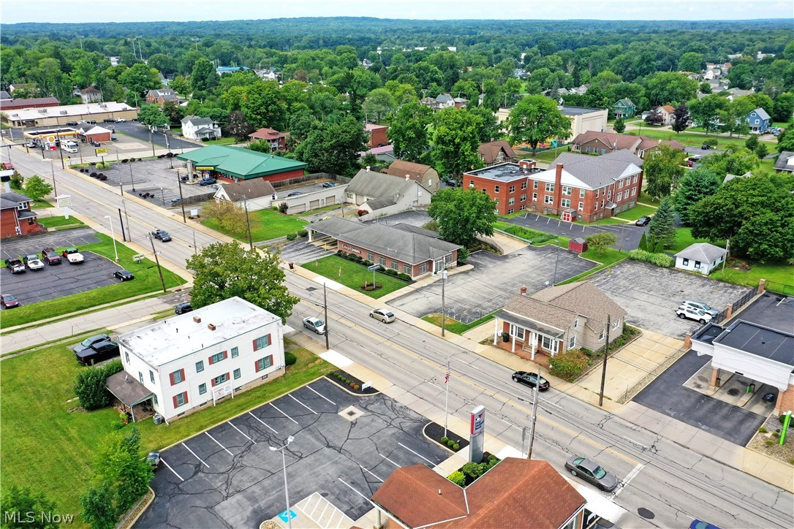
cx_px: 397
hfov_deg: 65.5
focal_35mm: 28
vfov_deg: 46.4
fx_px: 618
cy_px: 264
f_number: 5.6
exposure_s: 1/400
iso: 100
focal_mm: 10.26
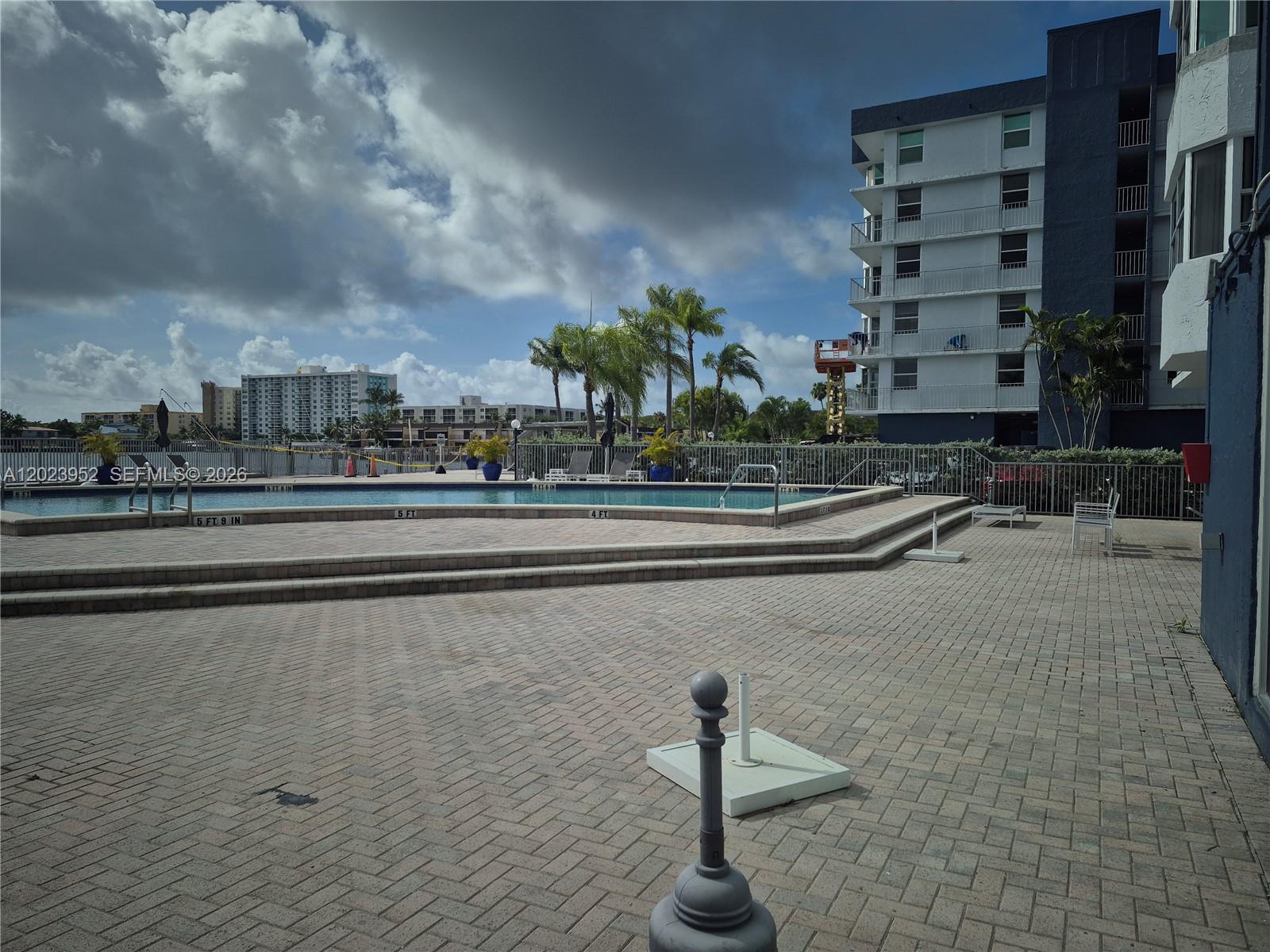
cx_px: 635
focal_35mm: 23
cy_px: 476
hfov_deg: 73.9
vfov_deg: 58.9
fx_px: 844
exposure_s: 1/3000
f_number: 1.8
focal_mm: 5.4
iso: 25
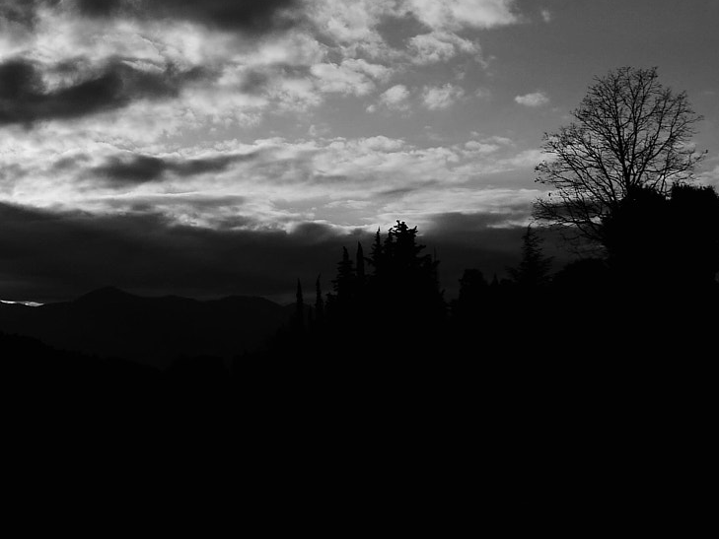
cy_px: -30
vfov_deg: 18.1
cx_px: -55
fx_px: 1641
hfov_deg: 23.3
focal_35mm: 79
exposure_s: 1/5000
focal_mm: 14
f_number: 3.5
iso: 200
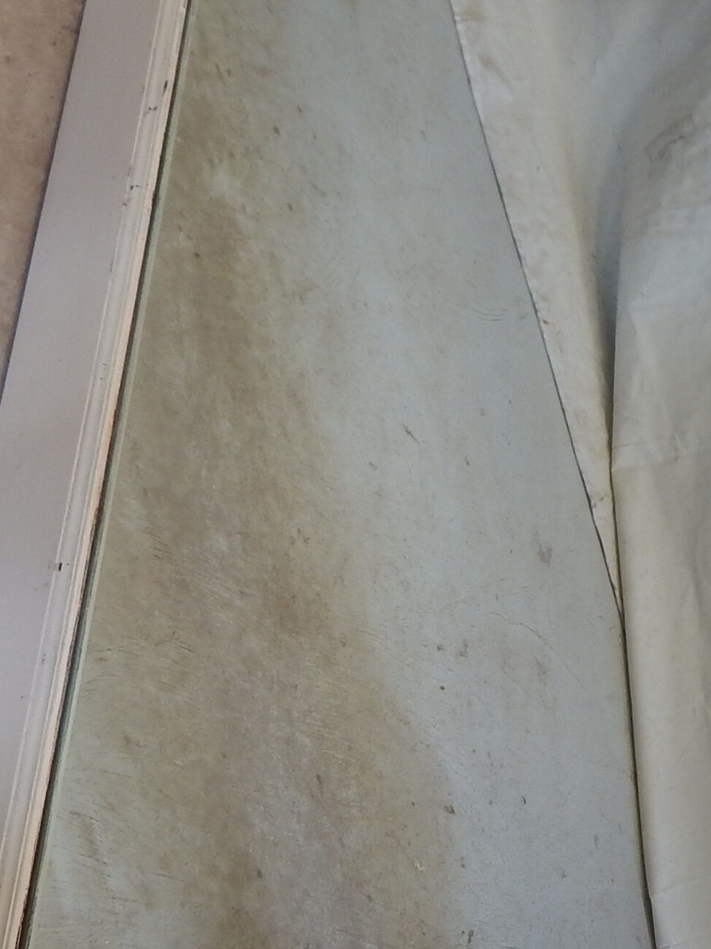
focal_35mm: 55
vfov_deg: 34.8
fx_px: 1507
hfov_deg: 24.2
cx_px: 844
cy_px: 586
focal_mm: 4
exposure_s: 1/40
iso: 125
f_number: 3
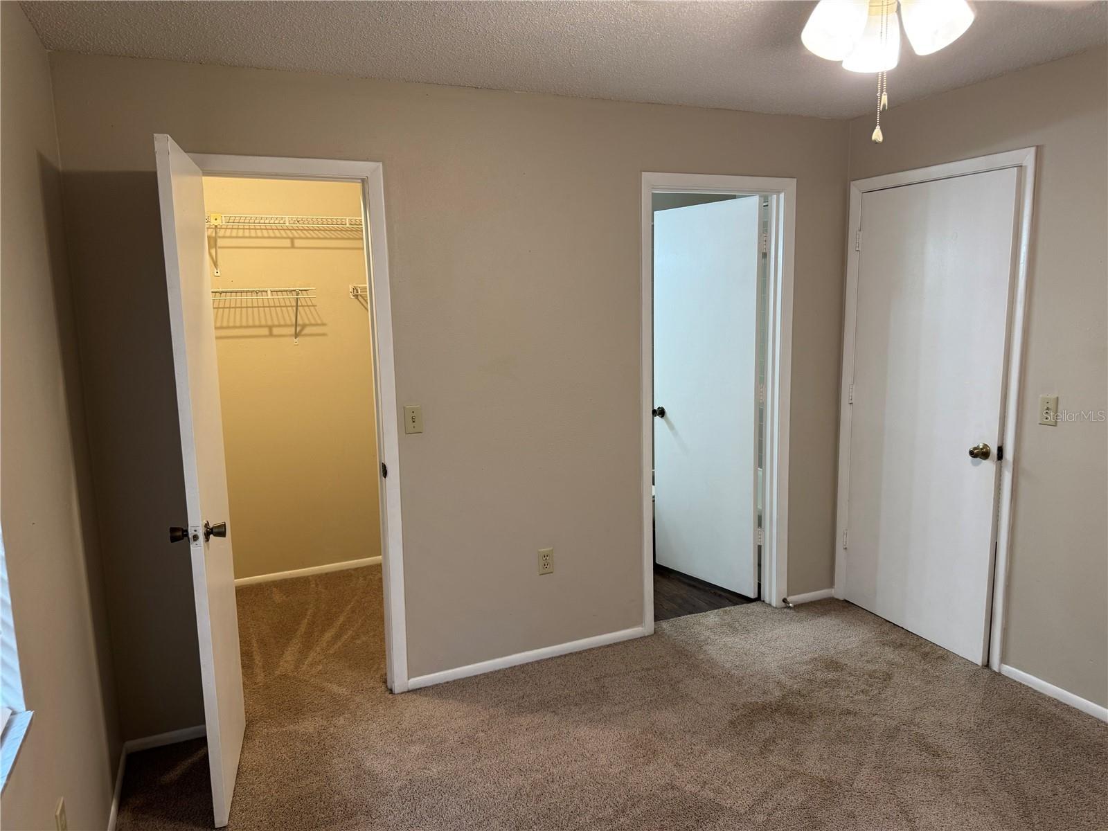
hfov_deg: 71.6
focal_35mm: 24
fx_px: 768
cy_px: 416
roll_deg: +0.4
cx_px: 554
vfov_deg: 56.8
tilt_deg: -9.0
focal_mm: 6.76
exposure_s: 1/60
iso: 125
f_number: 1.78
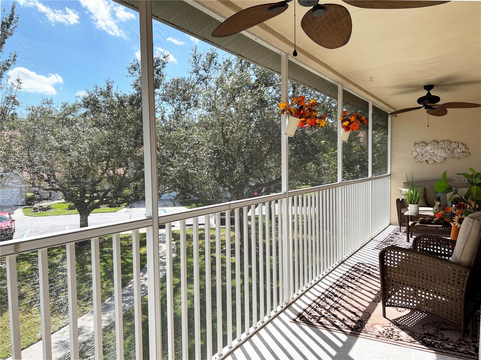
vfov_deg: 53.0
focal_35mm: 26
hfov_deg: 67.3
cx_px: 240
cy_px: 180
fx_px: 361
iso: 50
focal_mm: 5.7
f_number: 1.5
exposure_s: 1/1869
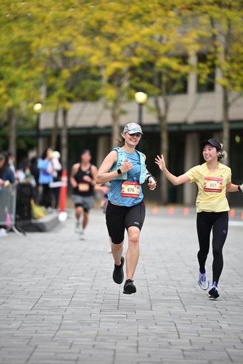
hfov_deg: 6.9
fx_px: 2024
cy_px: 182
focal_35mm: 200
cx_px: 122
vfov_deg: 10.3
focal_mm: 200
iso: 640
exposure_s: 1/2000
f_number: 2.8
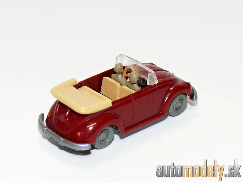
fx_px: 1025
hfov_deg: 13.5
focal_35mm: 146
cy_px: 92
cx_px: 122
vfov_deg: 10.2
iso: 100
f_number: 4
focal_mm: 17.3
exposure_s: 1/30
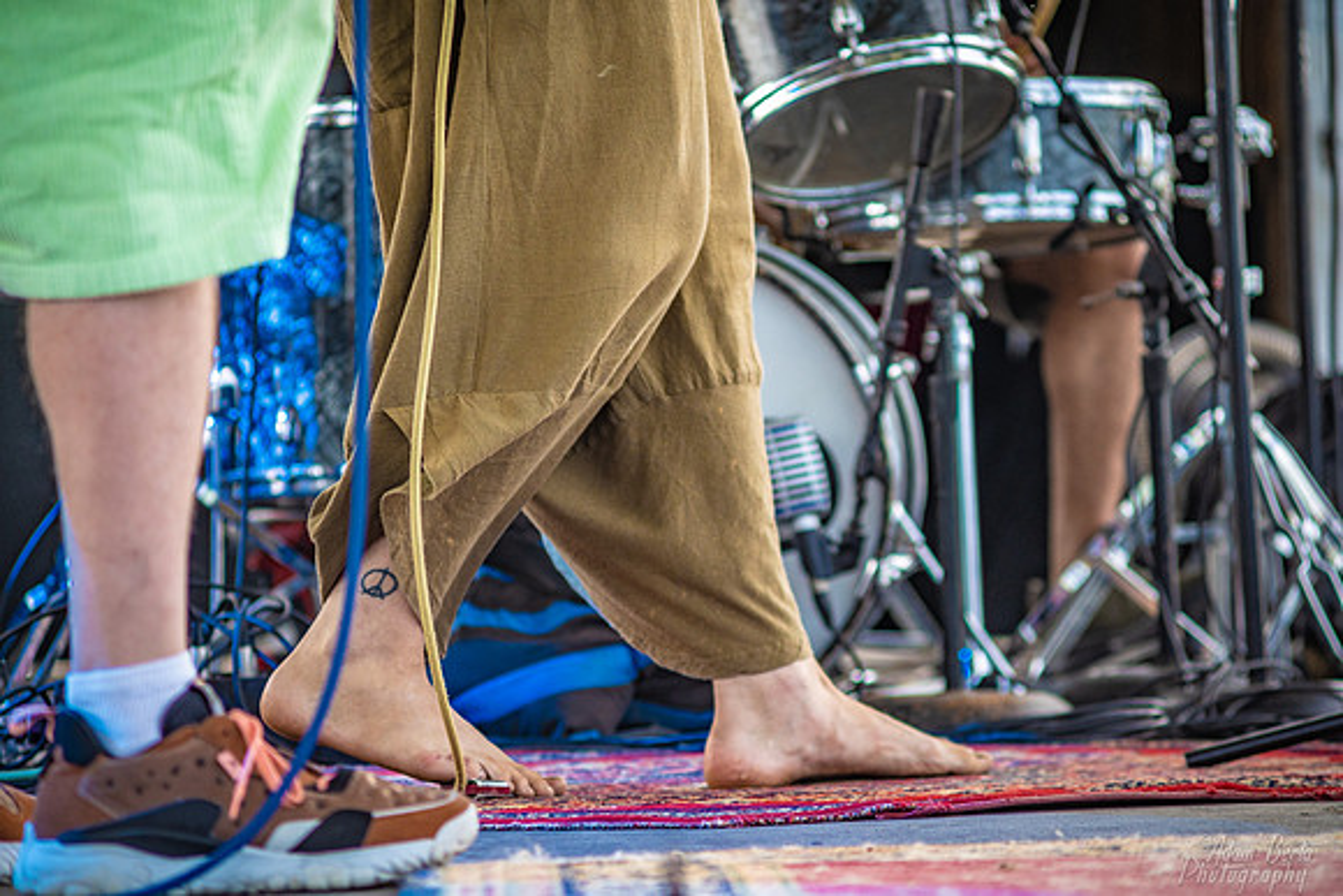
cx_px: 672
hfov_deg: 9.8
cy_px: 448
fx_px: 7836
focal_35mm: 210
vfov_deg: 6.5
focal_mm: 210
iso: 1000
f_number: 5
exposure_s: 1/640
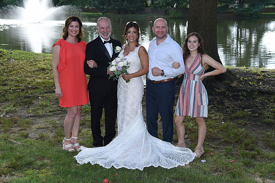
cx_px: 138
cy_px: 92
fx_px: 443
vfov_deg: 23.4
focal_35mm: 58
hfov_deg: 34.5
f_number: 6.3
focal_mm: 58
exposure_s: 1/200
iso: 400
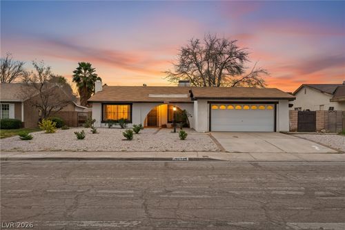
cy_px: 115
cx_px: 172
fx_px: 259
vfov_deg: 47.9
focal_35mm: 27
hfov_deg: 67.4
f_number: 9
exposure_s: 1/250
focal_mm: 27
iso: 400
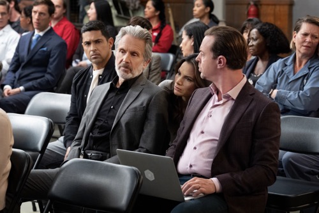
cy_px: 106
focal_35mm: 115
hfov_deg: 17.8
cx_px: 160
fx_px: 1019
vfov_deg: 11.9
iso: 6400
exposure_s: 1/80
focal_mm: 115
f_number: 5.6
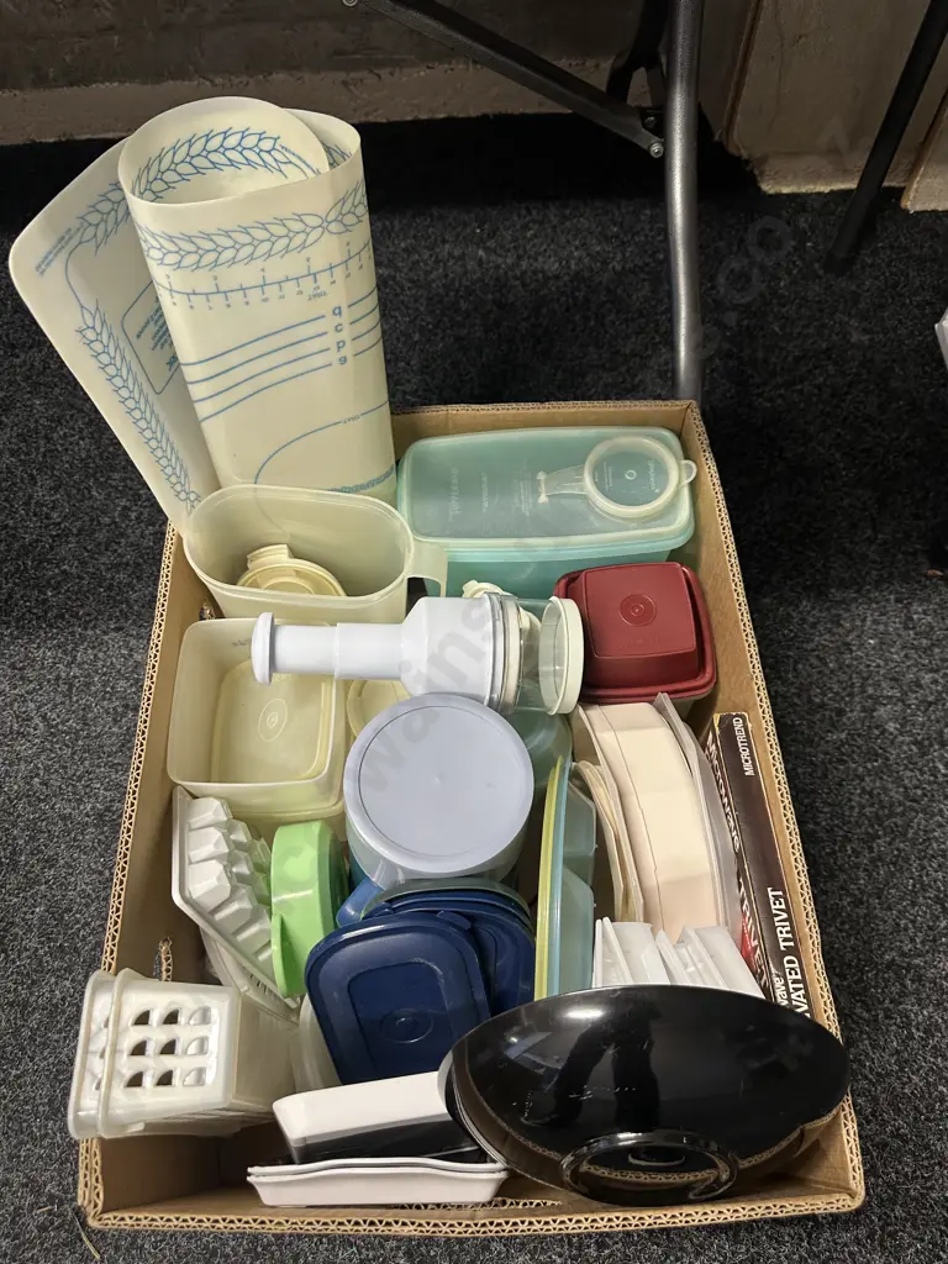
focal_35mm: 24
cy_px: 632
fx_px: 876
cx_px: 474
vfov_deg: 71.6
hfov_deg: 56.8
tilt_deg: -62.5
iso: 160
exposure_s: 1/50
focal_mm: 6.86
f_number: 1.78
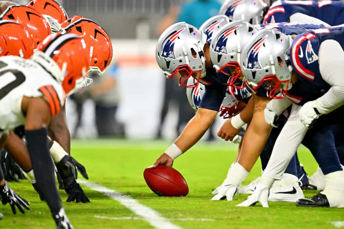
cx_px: 172
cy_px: 114
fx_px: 5351
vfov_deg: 2.5
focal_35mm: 560
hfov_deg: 3.7
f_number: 4
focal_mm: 560
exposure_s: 1/1000
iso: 3200
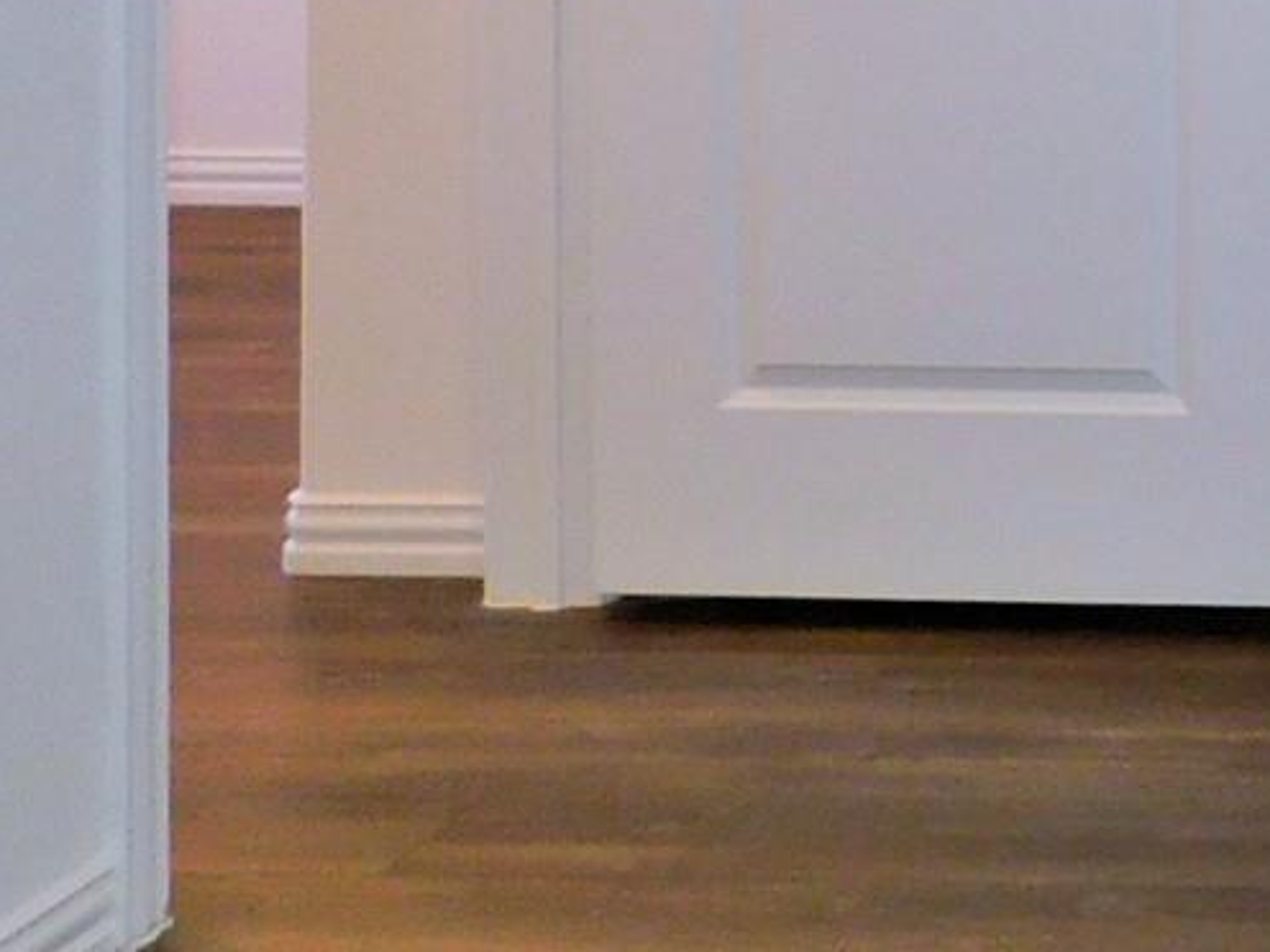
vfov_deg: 14.4
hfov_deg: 16.9
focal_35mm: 95
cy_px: -522
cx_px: 2327
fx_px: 3485
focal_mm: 4
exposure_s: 1/30
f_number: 3
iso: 200
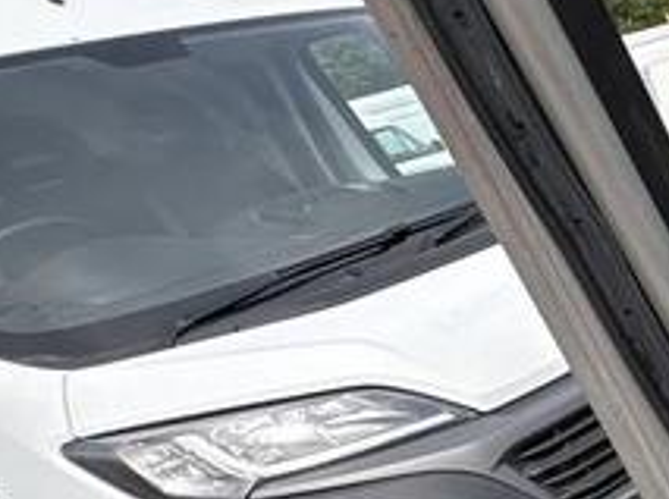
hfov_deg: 21.6
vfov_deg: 24.7
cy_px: 301
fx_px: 1138
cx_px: 1194
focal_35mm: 59
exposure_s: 1/1094
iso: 40
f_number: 2.2
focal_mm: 2.22
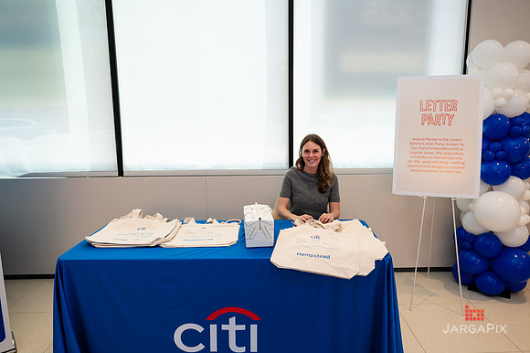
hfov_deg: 71.1
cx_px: 274
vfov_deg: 50.9
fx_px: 371
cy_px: 176
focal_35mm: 25
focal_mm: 24
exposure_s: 1/200
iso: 500
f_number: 3.5
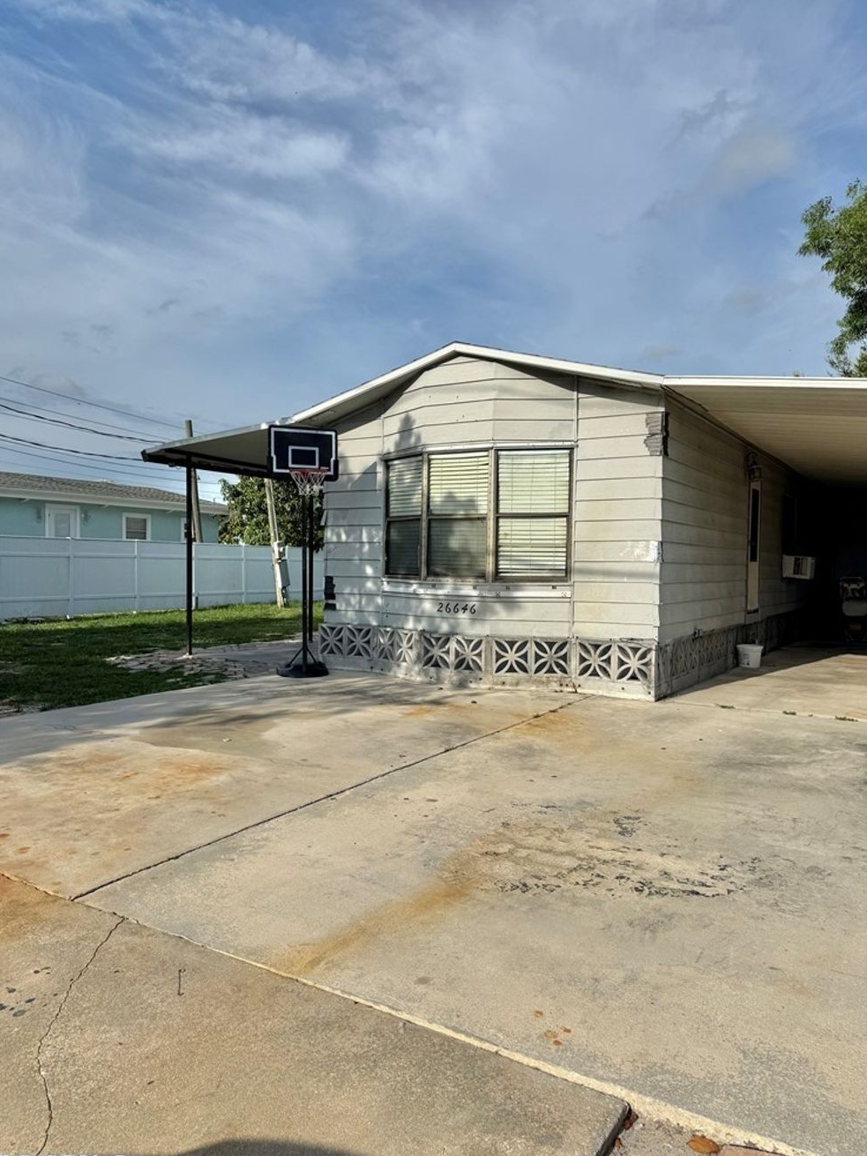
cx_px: 434
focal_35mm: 25
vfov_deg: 69.4
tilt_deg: -0.1
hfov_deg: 54.9
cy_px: 593
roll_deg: +0.8
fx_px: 835
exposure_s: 1/8130
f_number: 1.78
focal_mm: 6.76
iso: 80
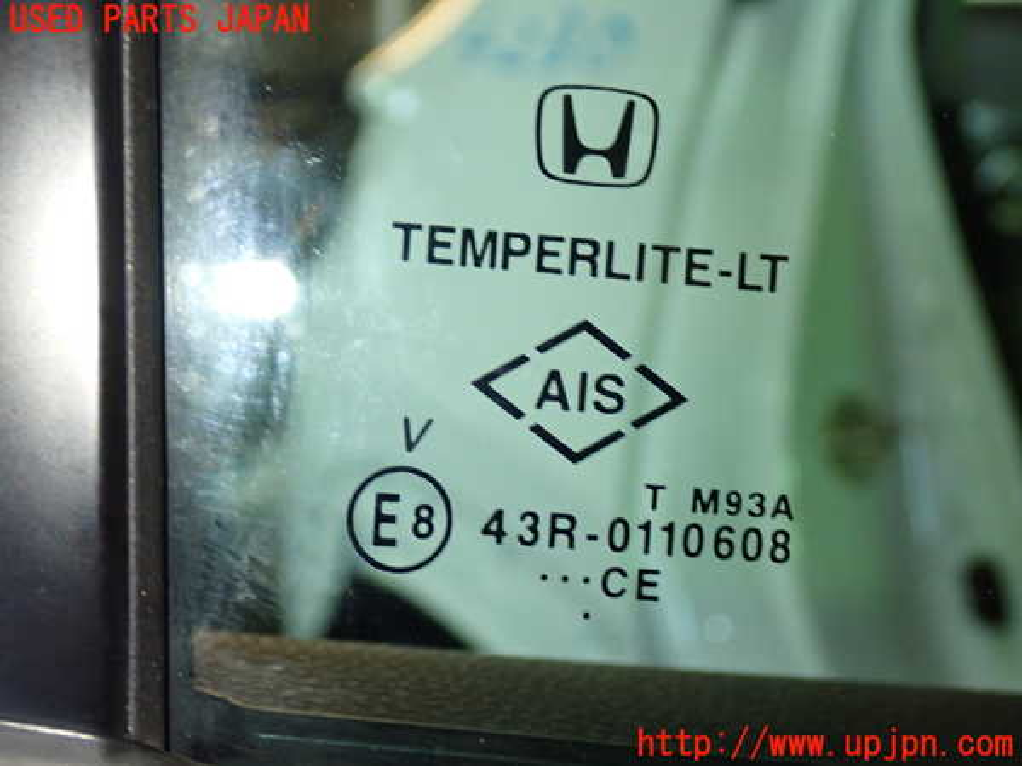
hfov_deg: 40.4
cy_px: 383
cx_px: 511
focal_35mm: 47
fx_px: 1388
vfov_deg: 30.9
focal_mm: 8.4
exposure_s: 1/50
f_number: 3.1
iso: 500
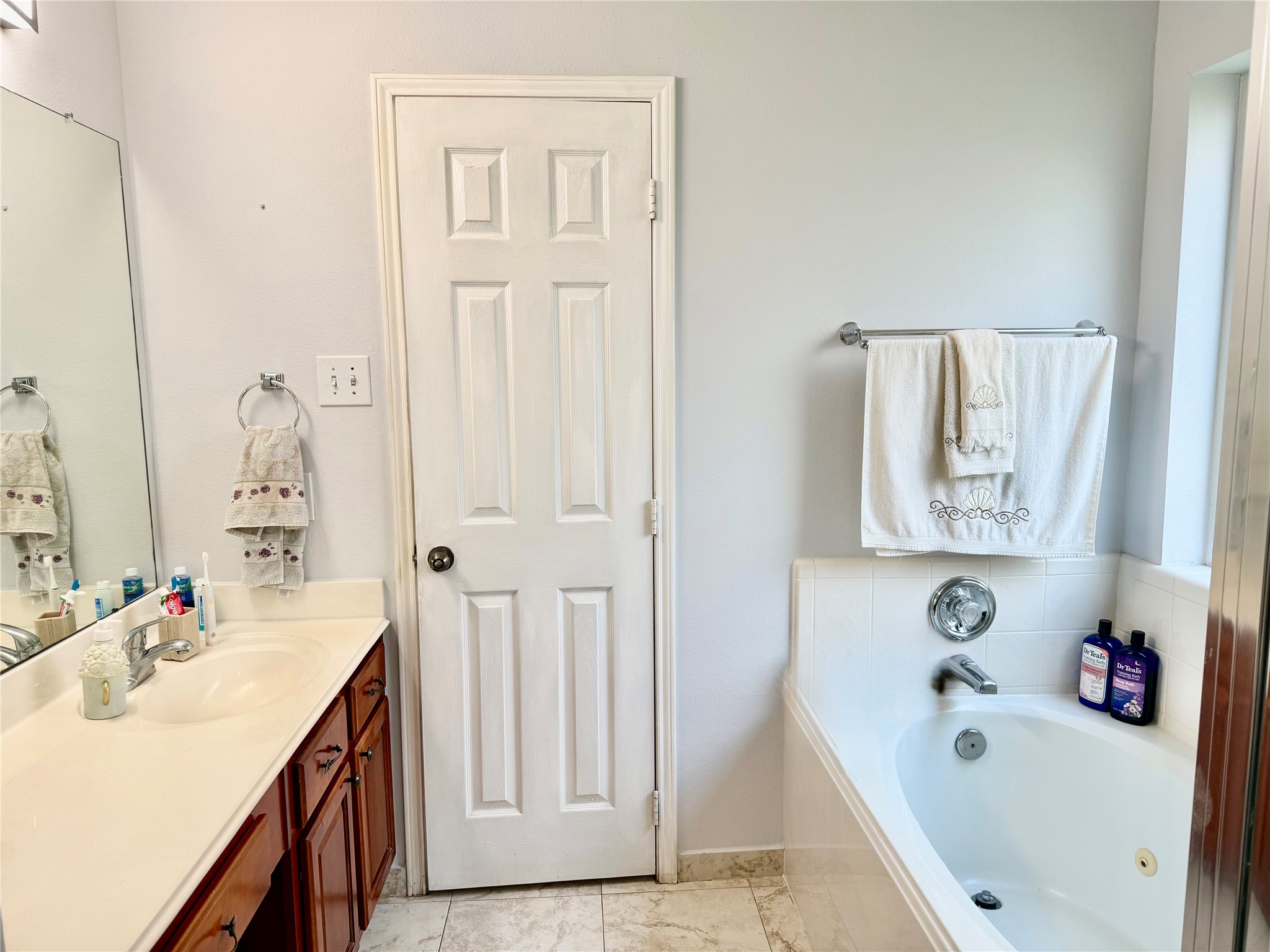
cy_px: 476
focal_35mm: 24
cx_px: 635
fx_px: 881
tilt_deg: -7.1
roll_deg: +0.6
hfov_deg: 71.6
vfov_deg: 56.8
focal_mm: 6.76
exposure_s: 1/120
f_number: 1.78
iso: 80
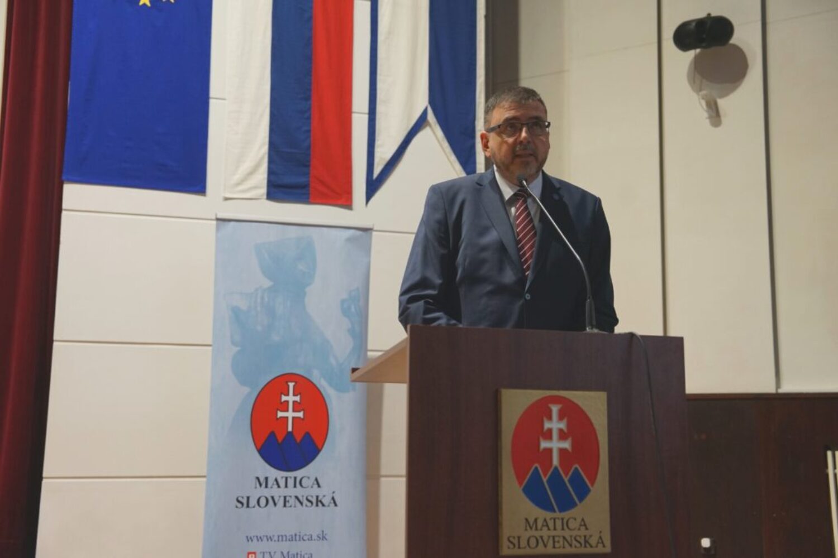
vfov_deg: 30.5
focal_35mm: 44
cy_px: 279
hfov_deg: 44.5
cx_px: 419
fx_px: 1024
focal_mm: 44
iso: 1600
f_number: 3.5
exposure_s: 1/160
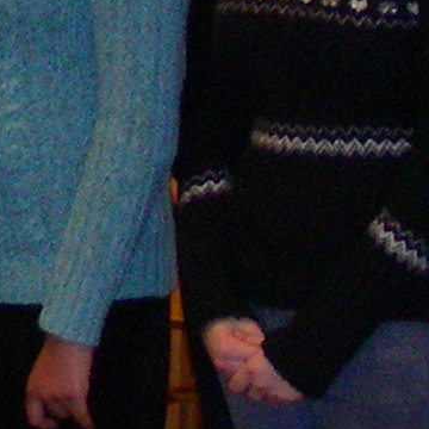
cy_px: -216
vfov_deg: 6.6
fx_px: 3688
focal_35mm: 263
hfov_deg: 6.6
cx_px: -237
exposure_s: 1/60.1
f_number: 3.5
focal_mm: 6.3
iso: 166
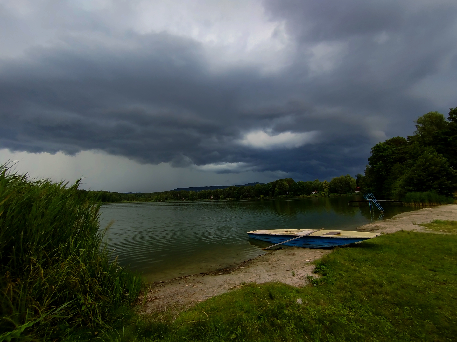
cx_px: 228
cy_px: 171
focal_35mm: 15
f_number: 2.2
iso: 50
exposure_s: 1/272
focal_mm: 1.65
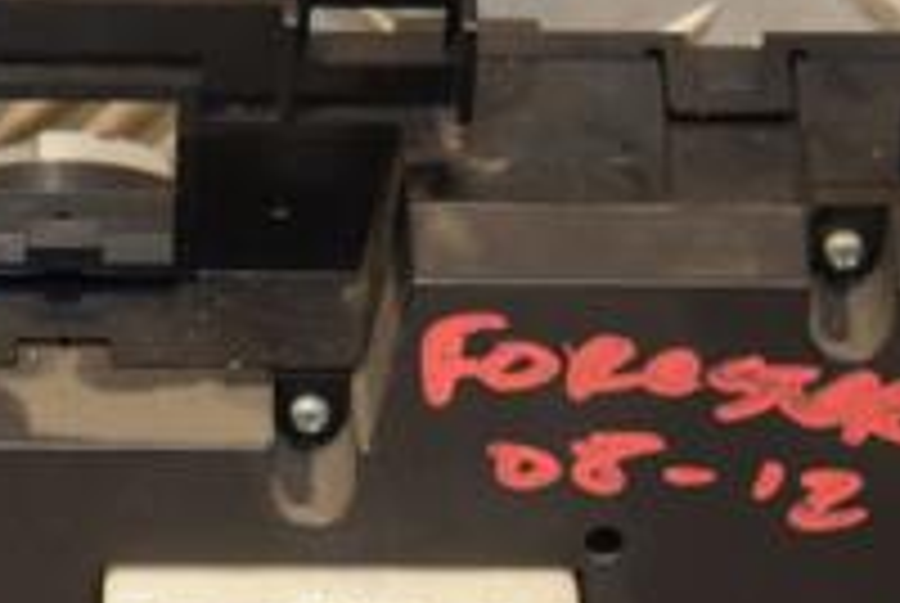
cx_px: 207
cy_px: 410
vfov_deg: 3.4
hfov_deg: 5.1
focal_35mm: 404
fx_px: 10115
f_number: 5.6
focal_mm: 90
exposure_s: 1/125
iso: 800
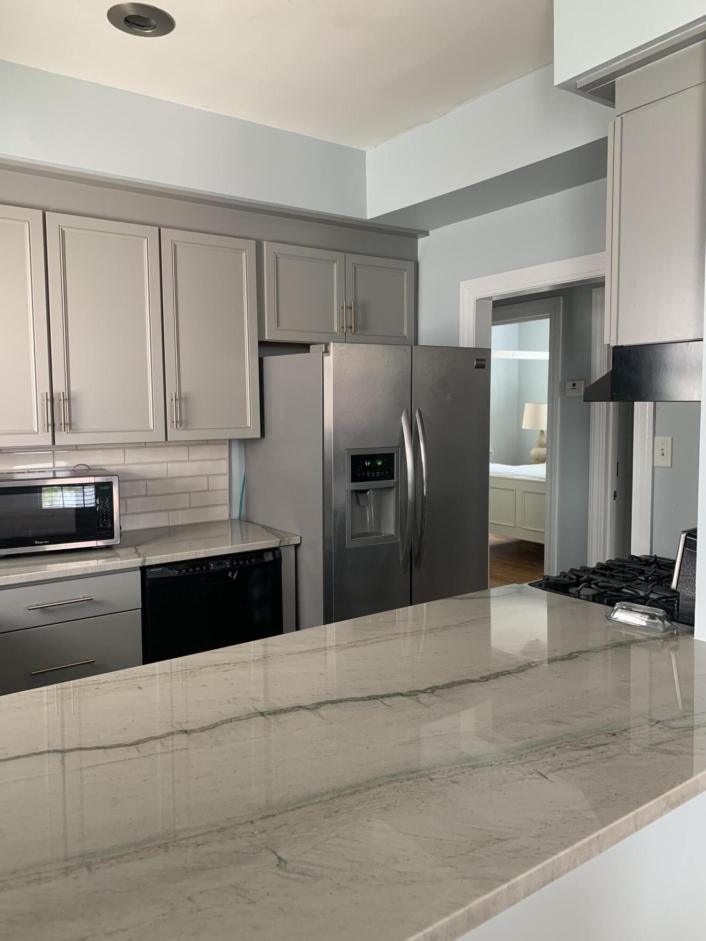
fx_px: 707
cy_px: 470
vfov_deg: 67.3
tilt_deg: -2.7
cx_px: 353
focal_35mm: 26
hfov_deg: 53.1
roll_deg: +0.7
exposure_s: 1/60
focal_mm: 4.25
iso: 100
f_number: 1.8
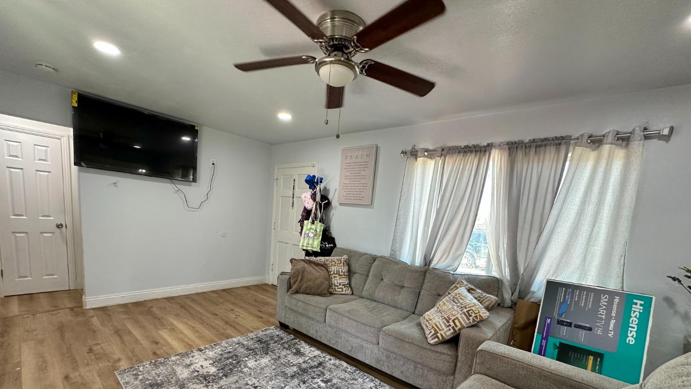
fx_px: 293
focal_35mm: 16
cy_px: 257
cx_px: 332
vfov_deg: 65.4
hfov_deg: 99.3
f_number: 2.2
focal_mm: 2.22
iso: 200
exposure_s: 1/120
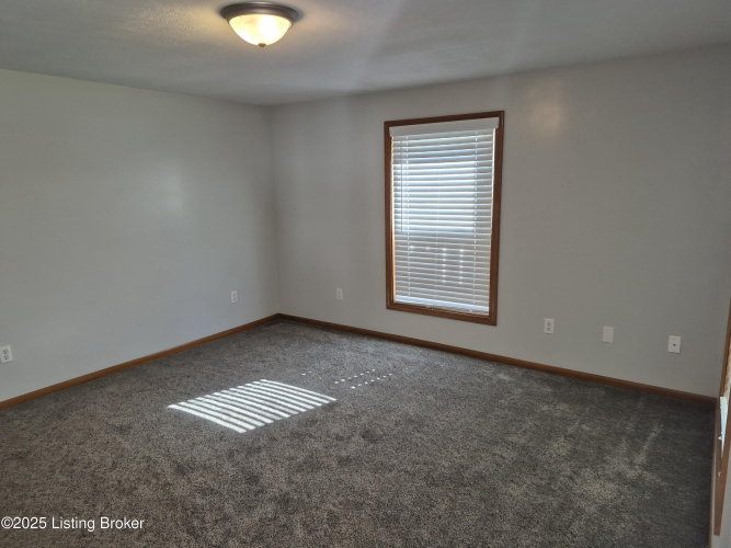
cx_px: 366
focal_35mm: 23
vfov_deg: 58.9
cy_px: 274
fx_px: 486
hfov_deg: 73.9
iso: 100
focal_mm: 5.4
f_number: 1.8
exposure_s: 1/120
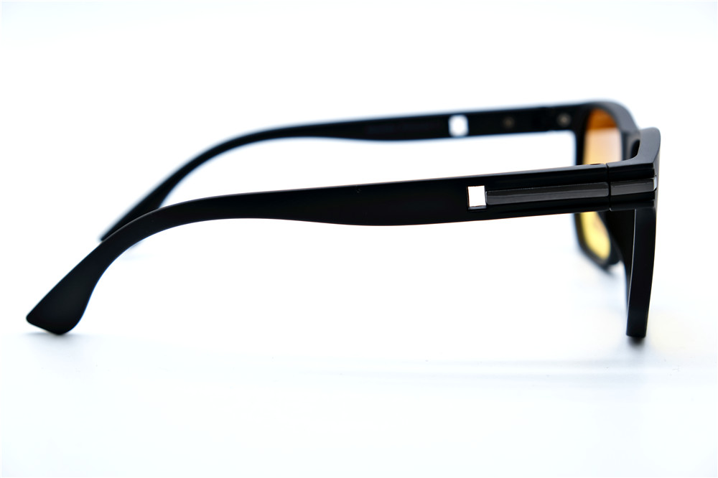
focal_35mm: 69
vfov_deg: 19.7
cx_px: 359
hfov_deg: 29.3
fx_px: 1376
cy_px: 239
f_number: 5.6
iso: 160
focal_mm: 46.3
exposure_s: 1/125
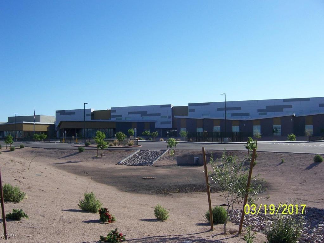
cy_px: 122
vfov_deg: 39.6
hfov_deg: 51.4
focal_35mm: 36
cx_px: 162
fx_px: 337
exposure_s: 1/500
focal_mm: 6.2
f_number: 4.5
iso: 80
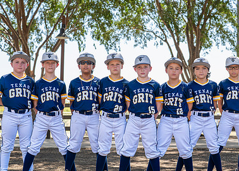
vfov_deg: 17.4
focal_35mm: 82
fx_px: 557
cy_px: 101
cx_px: 138
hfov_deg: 24.2
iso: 100
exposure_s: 1/320
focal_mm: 50
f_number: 3.5
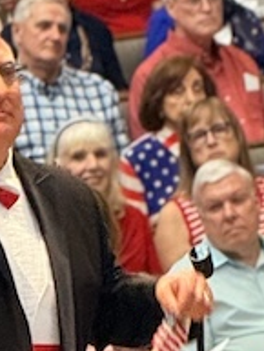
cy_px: 424
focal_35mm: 497
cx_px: 9
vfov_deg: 4.0
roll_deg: +2.2
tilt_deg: -11.9
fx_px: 5048
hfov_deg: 3.0
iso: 500
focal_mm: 15.66
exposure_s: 1/40
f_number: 2.8
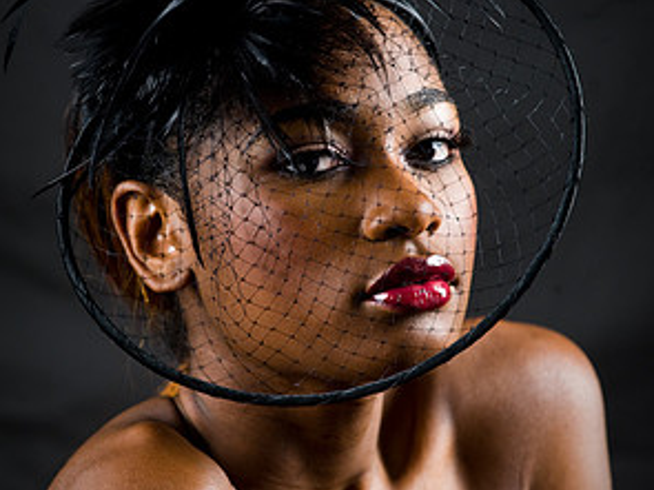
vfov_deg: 5.1
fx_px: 5533
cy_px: 262
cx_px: 329
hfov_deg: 6.8
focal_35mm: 293
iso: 320
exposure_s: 1/125
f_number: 5.6
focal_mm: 200
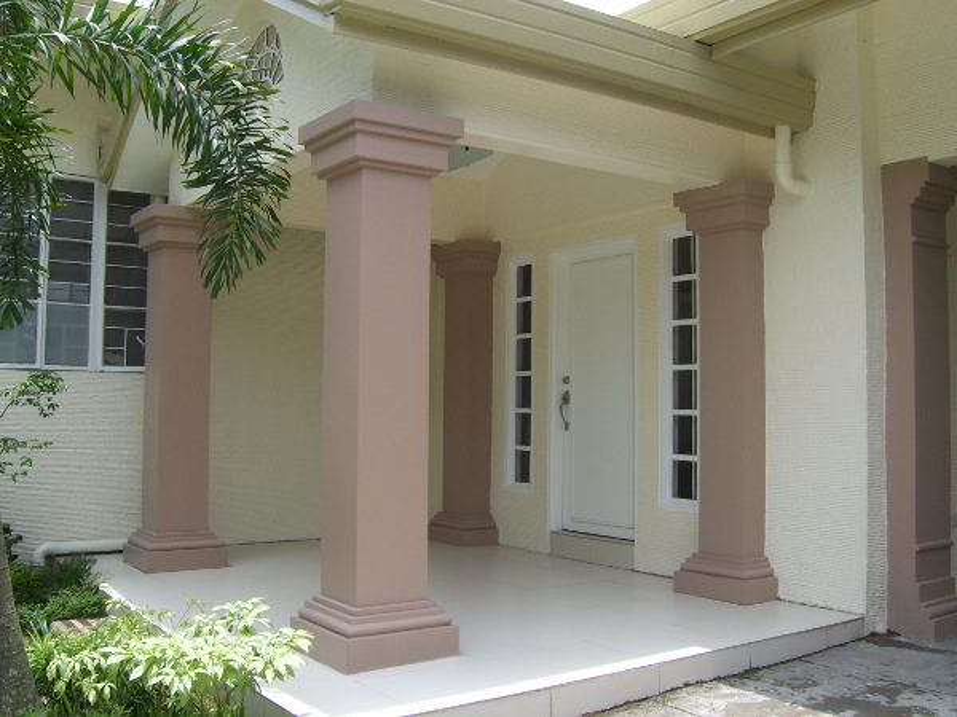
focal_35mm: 36
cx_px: 478
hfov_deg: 51.4
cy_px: 358
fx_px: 995
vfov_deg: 39.7
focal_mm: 6
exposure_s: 1/350
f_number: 4.8
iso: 80
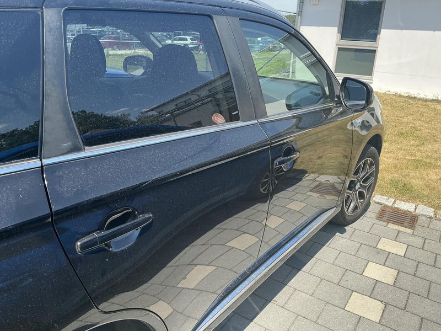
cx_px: 220
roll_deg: -1.3
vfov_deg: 49.7
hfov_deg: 63.4
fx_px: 357
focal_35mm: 28
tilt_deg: -18.9
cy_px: 166
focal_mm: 3
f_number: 1.8
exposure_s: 1/551
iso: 25
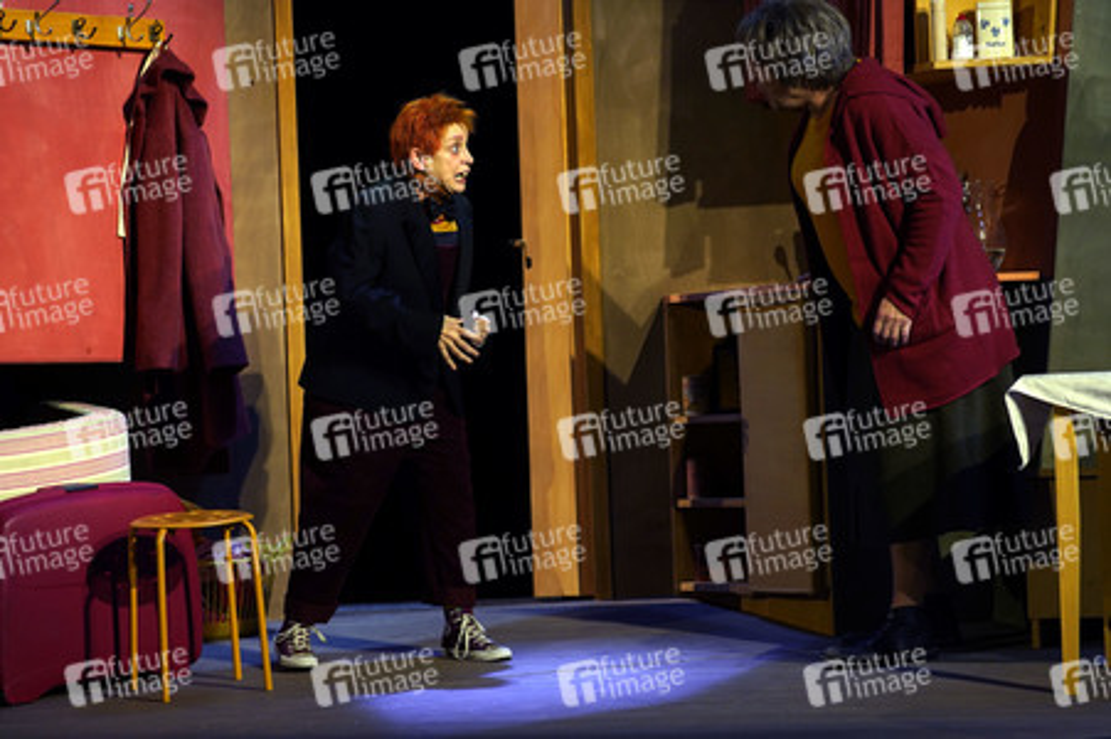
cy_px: 370
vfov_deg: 6.9
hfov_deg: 10.3
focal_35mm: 200
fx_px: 6168
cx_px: 556
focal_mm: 200
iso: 1600
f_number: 4.5
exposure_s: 1/400
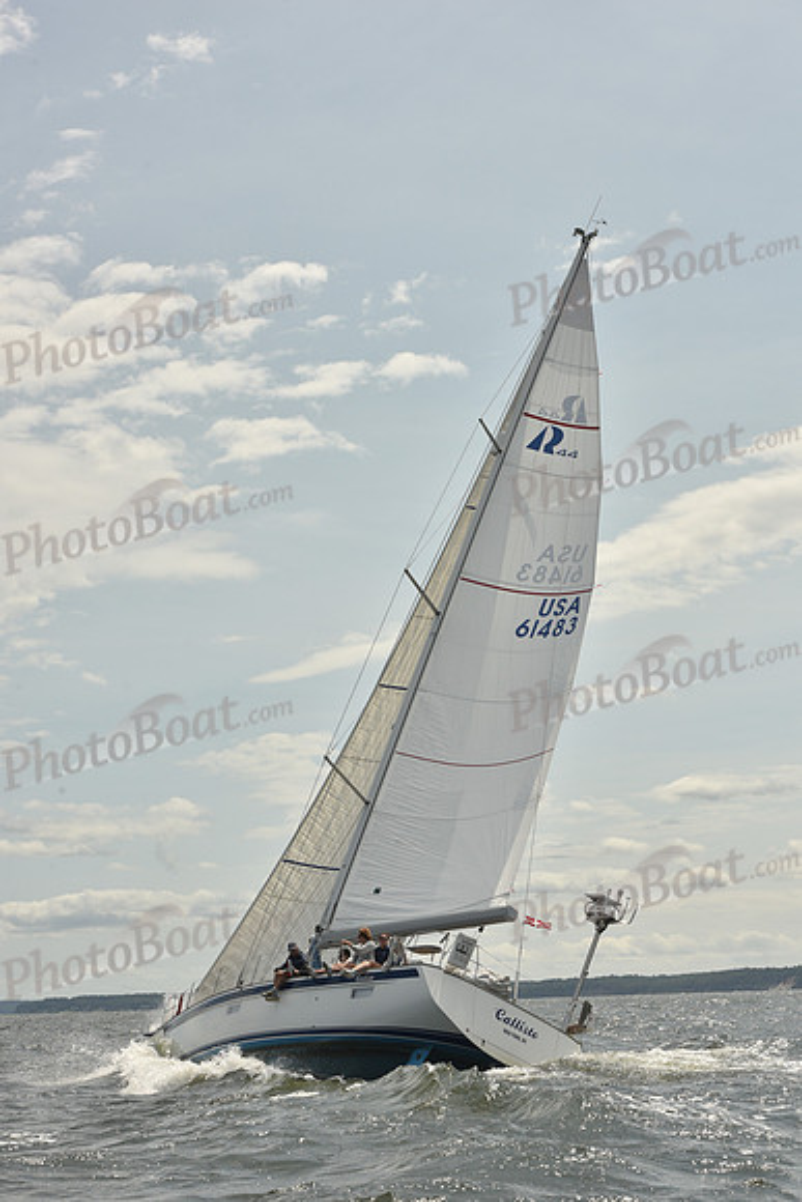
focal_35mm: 70
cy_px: 601
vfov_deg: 28.8
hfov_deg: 19.5
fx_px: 2338
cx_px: 401
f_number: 11
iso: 250
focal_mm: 70
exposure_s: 1/800
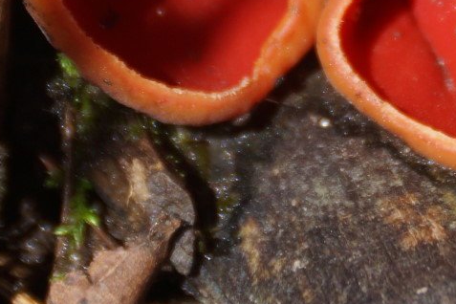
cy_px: -24
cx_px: 306
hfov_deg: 2.3
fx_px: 11158
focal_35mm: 881
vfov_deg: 1.6
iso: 125
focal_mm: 250
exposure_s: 1/400
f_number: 6.3
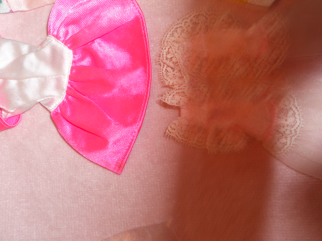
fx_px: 298
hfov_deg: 56.8
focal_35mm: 32
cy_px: 120
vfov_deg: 44.2
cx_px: 161
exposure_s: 1/25
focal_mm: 5.8
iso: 80
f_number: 3.5
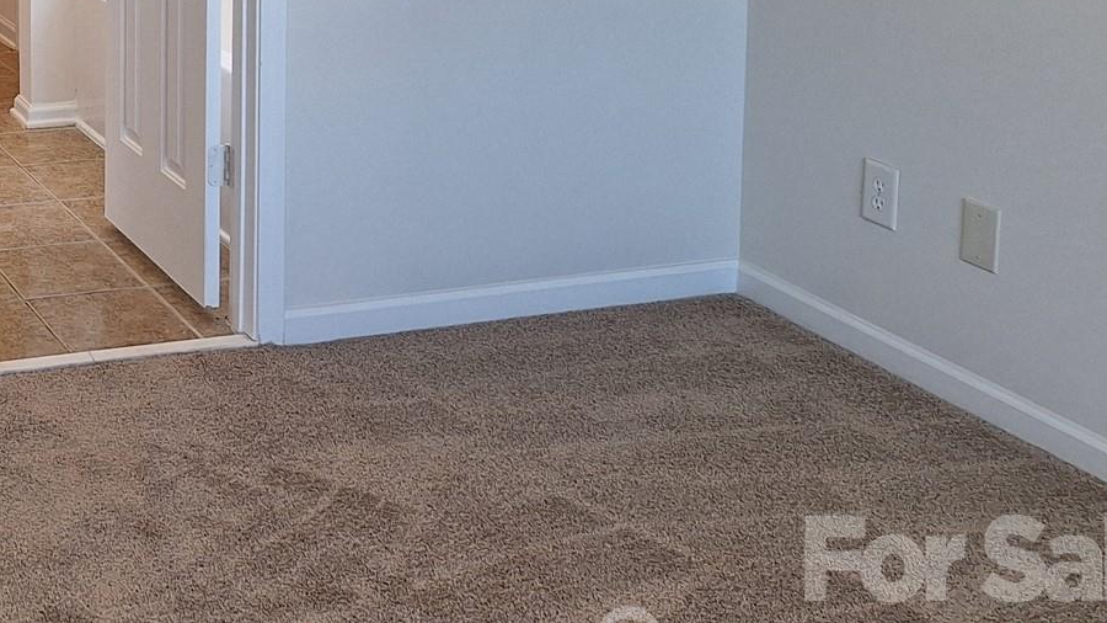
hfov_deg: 32.8
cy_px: -188
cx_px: -63
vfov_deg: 19.4
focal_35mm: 57
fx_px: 1673
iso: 40
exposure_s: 1/60
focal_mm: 5.54
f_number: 1.8
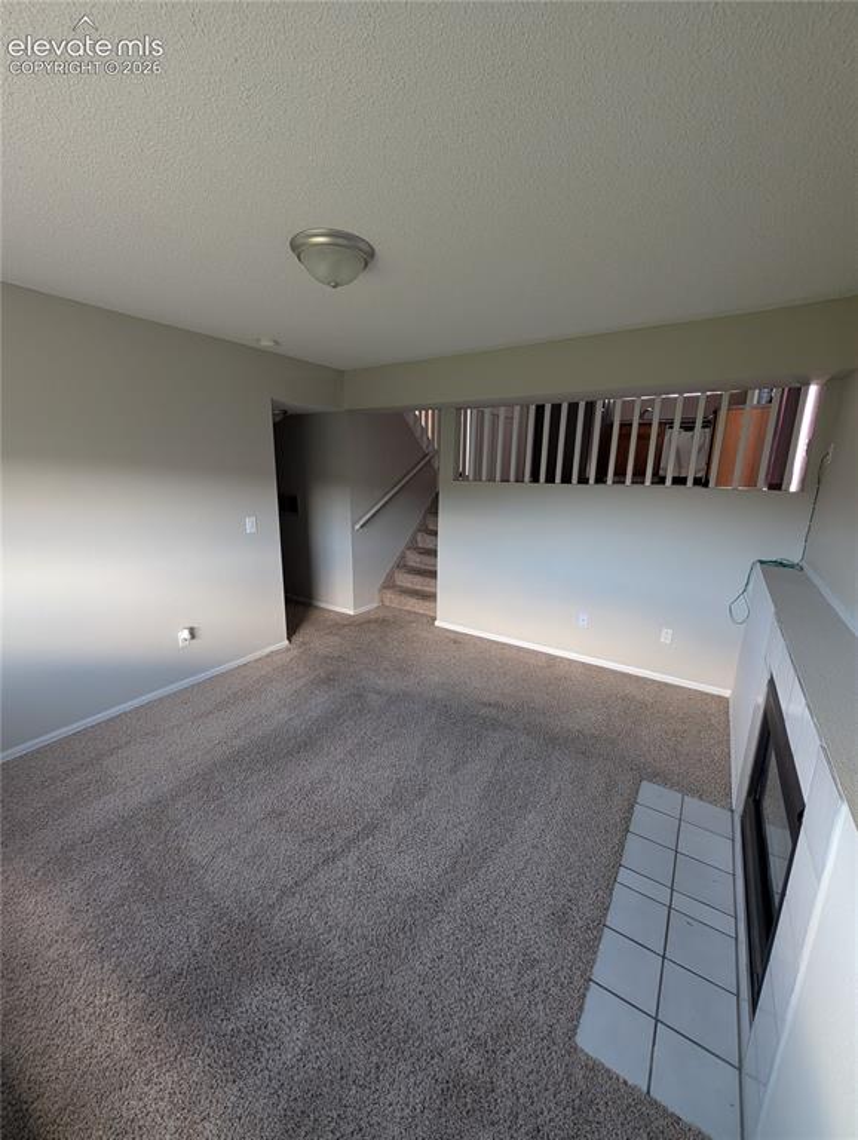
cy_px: 570
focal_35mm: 12
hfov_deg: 94.6
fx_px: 396
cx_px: 429
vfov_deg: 110.5
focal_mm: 2.02
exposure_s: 1/61.8
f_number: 1.7
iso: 120
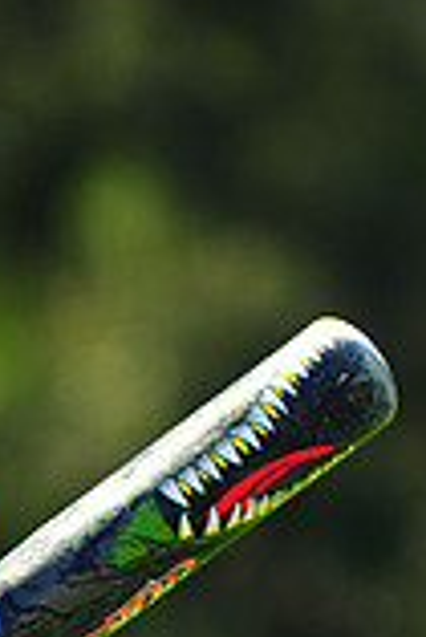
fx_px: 11759
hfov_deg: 2.1
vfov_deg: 3.1
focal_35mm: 664
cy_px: 1063
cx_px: -174
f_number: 5
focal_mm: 180
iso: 200
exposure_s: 1/640
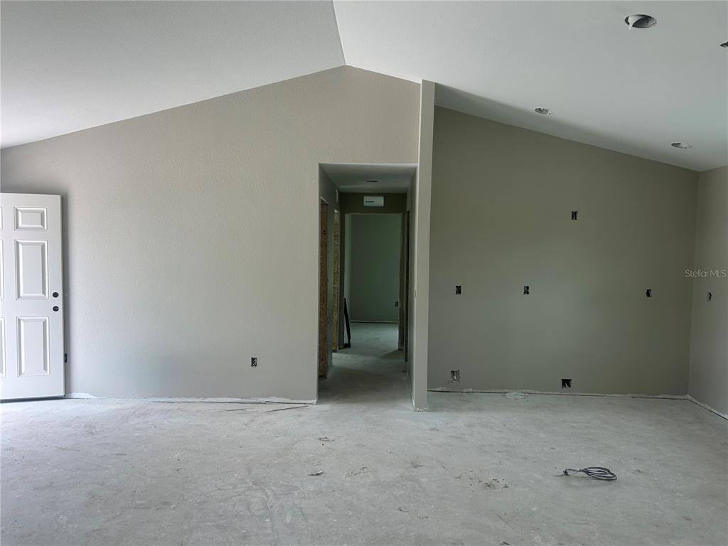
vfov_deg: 53.1
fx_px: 547
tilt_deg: -2.8
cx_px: 364
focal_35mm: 26
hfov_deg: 67.3
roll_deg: -0.8
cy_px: 273
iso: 40
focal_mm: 5.7
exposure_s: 1/165
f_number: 1.5
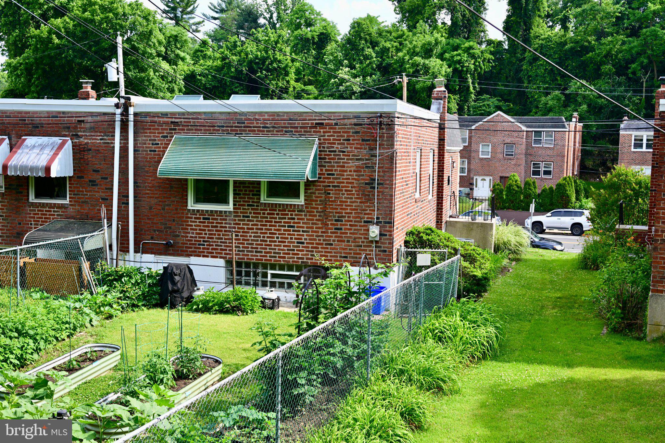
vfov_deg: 33.4
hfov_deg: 48.5
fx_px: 739
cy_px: 222
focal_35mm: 40
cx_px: 332
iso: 100
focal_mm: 40
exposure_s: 1/100
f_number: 8
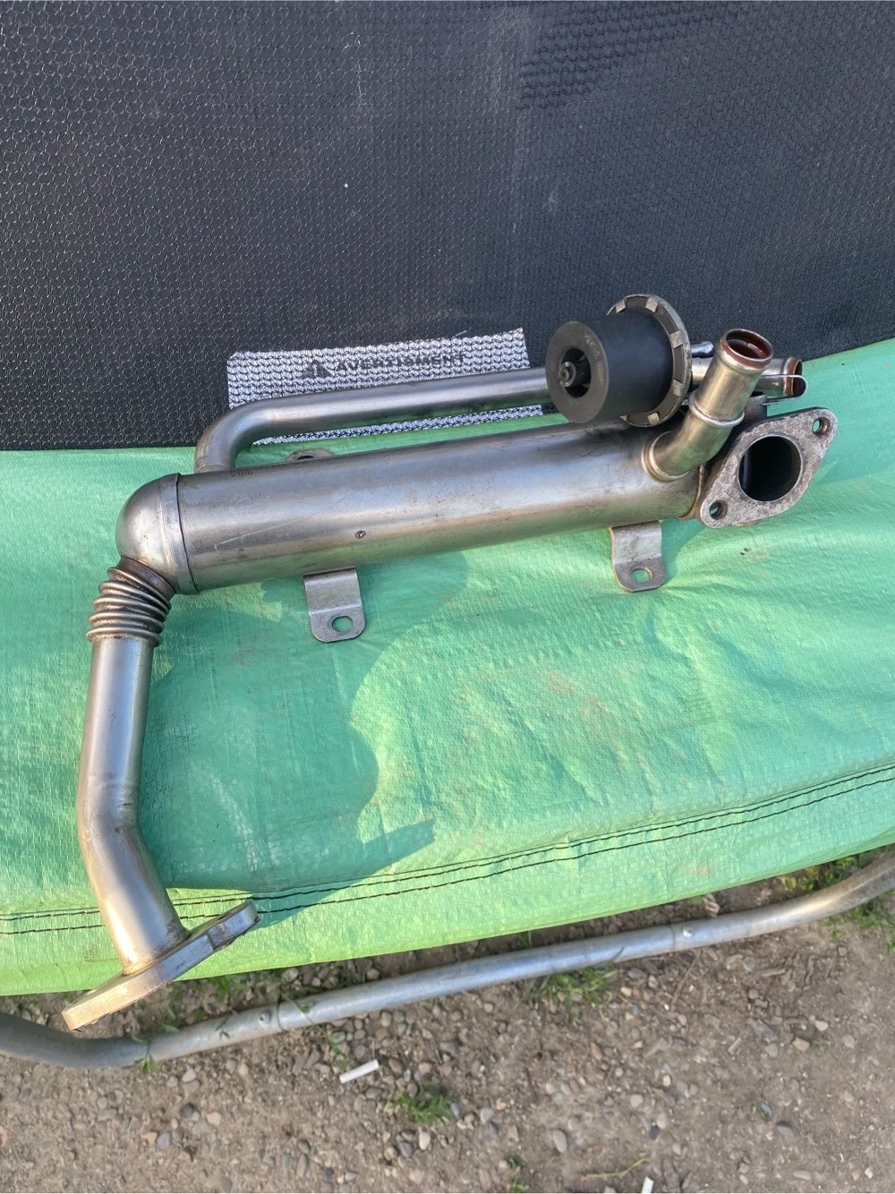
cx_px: 448
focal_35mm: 26
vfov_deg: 67.3
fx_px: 897
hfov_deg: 53.0
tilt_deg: -60.8
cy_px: 597
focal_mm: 4.25
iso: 32
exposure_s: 1/270
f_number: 1.8
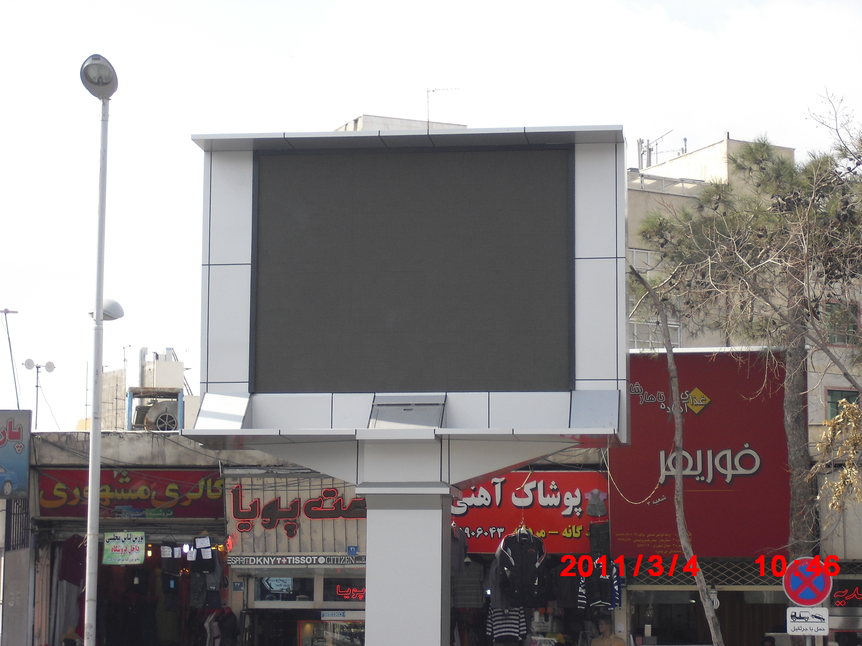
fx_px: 2216
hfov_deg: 22.0
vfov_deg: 16.6
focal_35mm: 89
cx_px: 431
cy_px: 323
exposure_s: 1/320
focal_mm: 15.7
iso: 100
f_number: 5.1
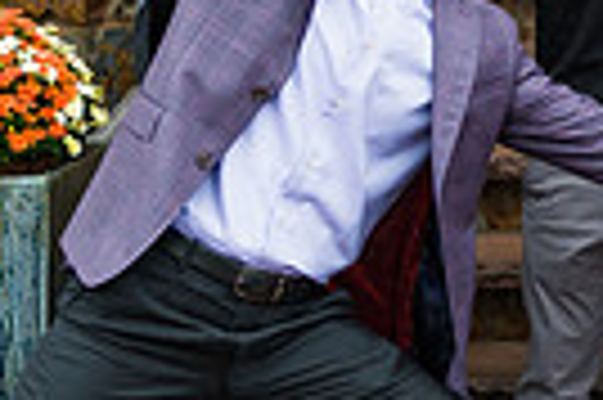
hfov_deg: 13.4
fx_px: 2459
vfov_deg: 9.2
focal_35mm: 147
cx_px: 806
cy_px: -21
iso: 320
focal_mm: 32
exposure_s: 1/500
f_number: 4
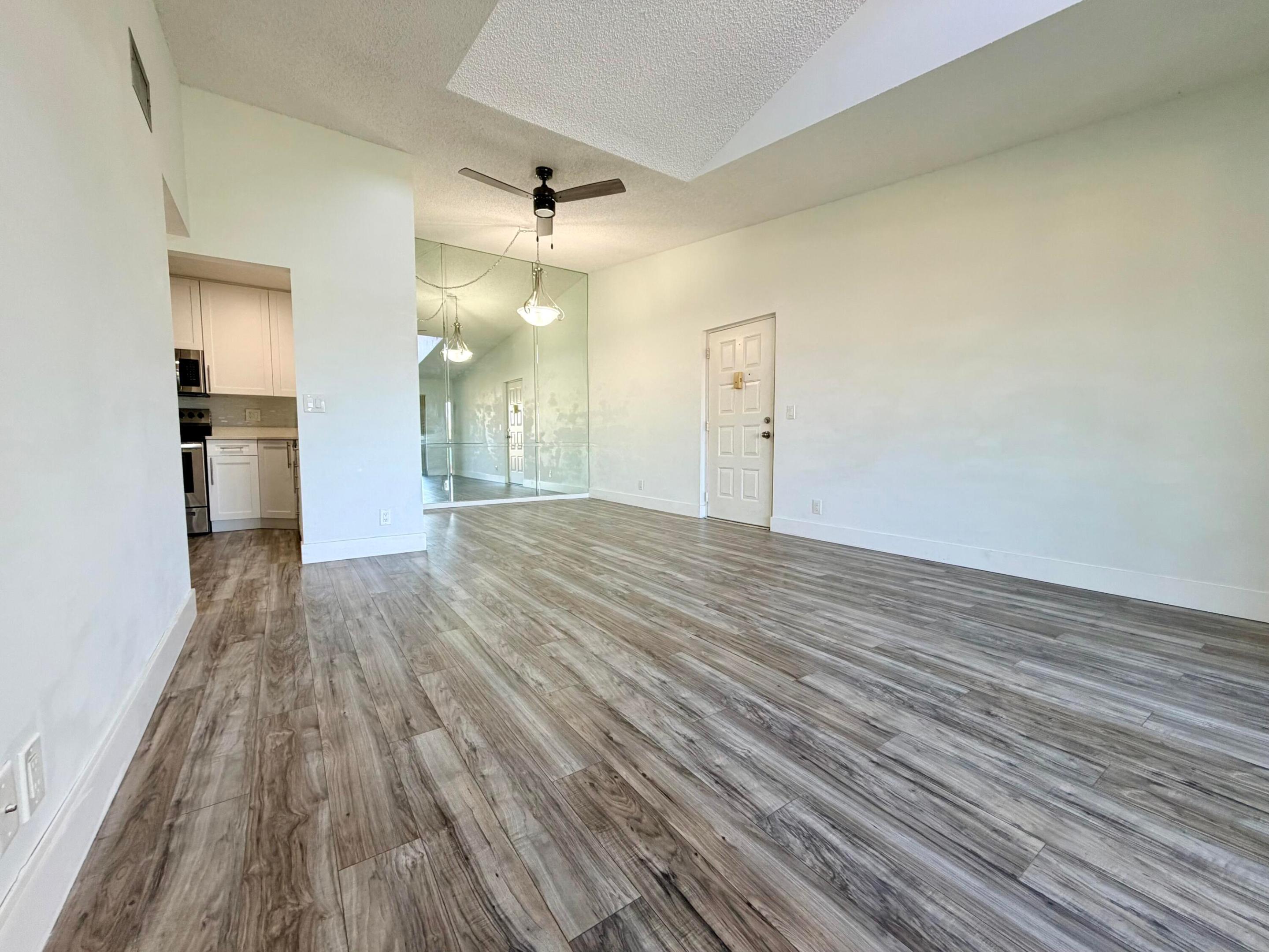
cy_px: 476
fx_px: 513
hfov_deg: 102.1
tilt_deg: -3.9
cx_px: 634
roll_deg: +0.5
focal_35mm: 14
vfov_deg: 85.7
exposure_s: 1/120
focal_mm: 2.22
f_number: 2.2
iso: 200
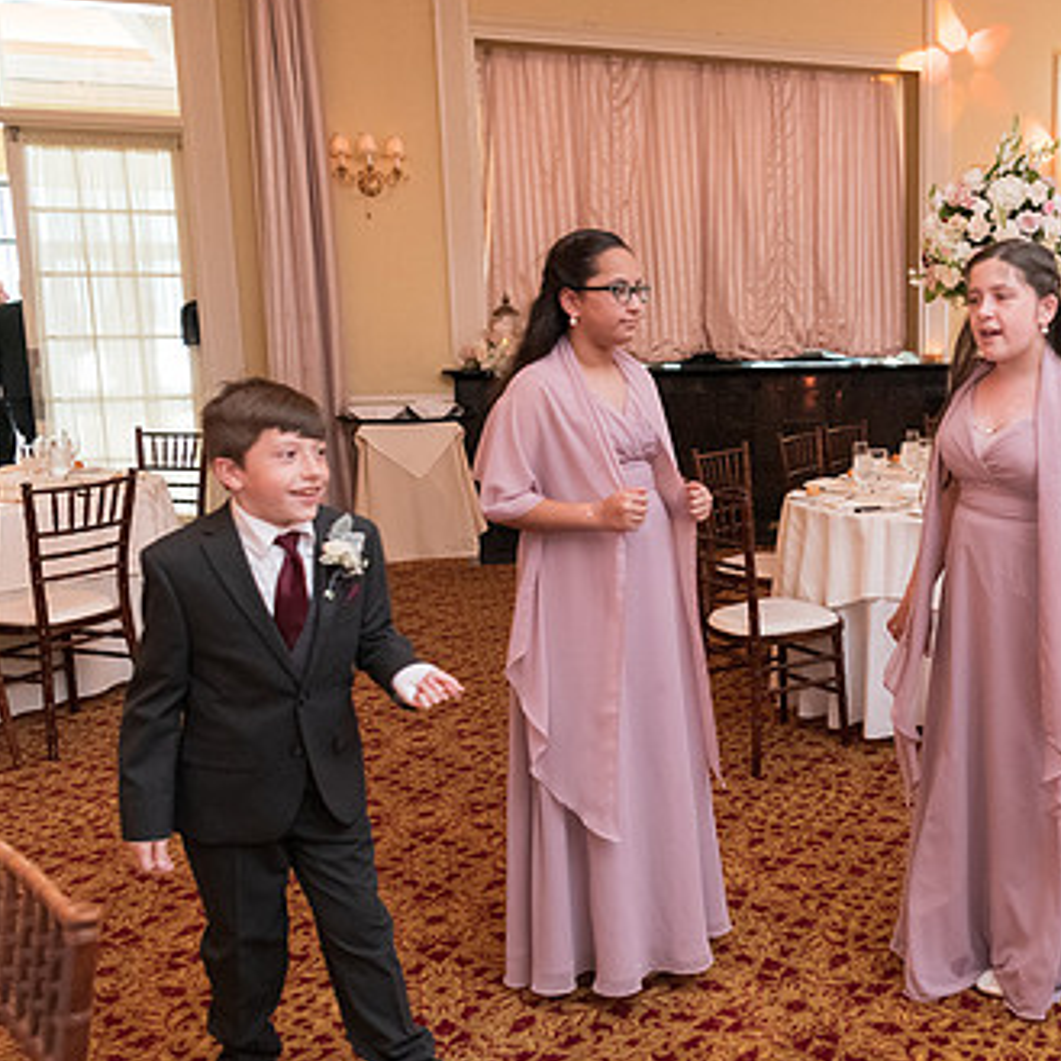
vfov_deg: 46.0
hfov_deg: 43.5
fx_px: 1248
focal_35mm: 36
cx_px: 877
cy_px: 524
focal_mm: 24
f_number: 2.8
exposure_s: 1/100
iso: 2500
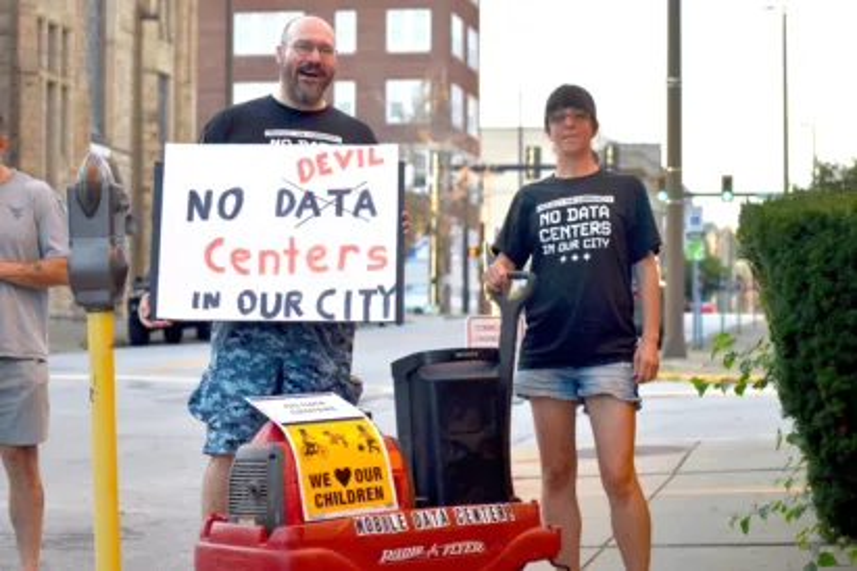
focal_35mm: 105
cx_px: 428
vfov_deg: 13.0
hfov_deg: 19.5
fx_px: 2499
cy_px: 286
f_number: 4.5
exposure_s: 1/500
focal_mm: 70
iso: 400
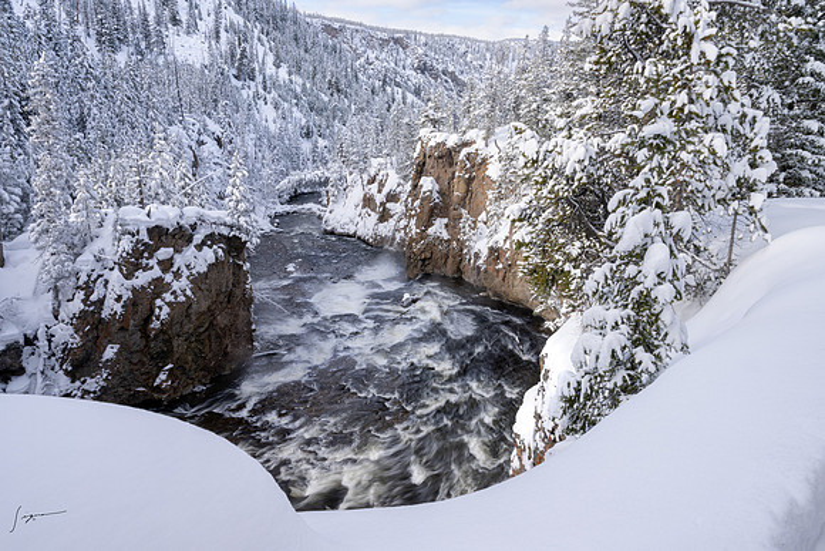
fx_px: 550
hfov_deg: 73.7
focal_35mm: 24
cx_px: 412
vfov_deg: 53.2
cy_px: 276
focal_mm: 24
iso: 125
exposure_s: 1/5
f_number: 22
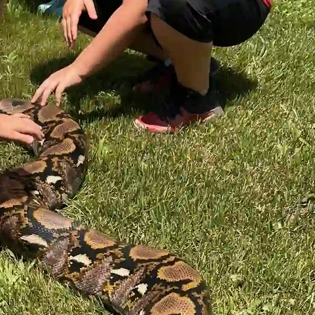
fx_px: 741
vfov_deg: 23.7
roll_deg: +1.4
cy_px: 249
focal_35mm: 72
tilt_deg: -31.9
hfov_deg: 23.6
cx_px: 60
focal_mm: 5.7
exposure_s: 1/2299
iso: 50
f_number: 1.5
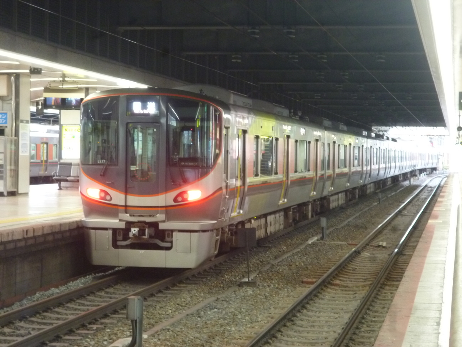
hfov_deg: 22.5
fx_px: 1161
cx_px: 231
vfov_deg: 17.0
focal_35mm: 87
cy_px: 174
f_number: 5.8
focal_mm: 15.5
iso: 400
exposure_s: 1/4
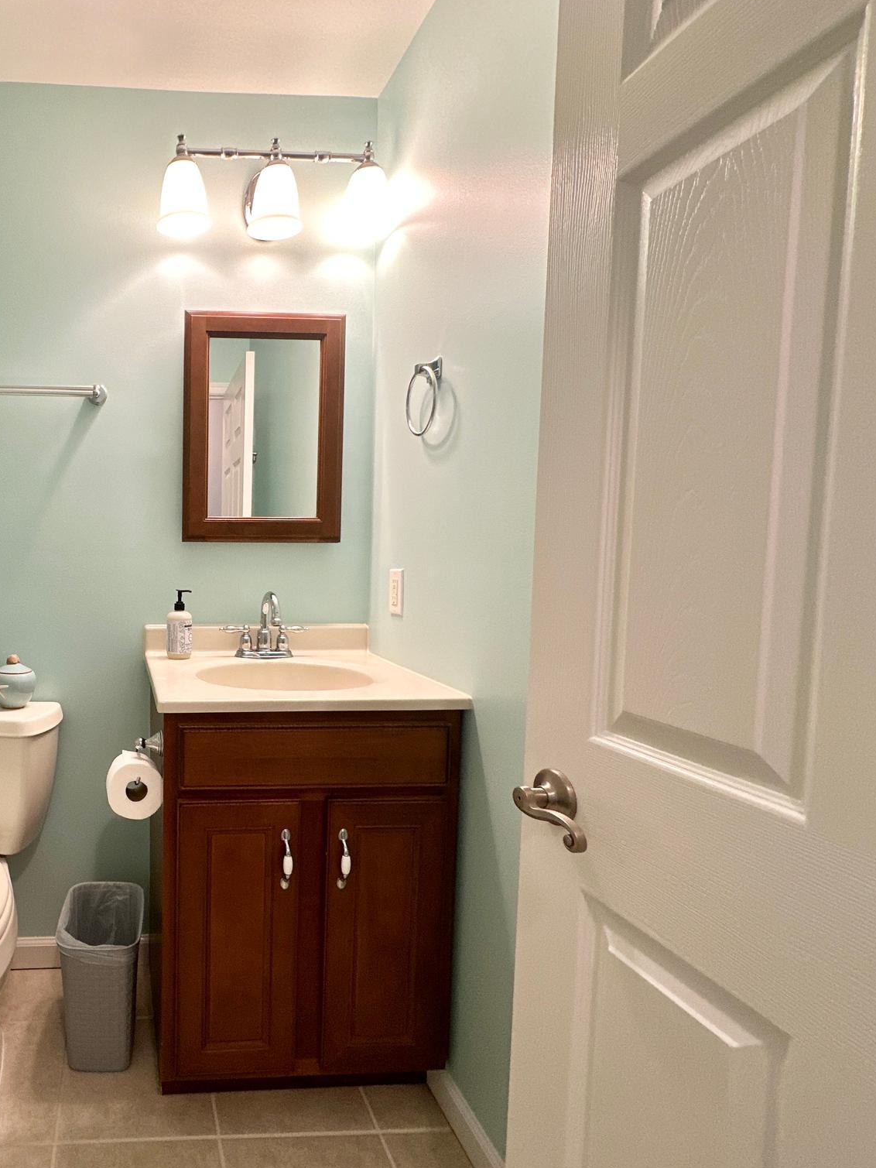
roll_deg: +0.2
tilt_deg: -2.8
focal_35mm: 19
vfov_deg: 84.7
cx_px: 156
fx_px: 641
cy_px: 589
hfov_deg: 62.0
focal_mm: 2.22
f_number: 2.2
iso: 160
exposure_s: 1/60
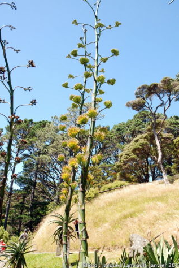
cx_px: 93
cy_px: 132
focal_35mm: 38
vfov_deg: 50.7
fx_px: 283
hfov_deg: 35.1
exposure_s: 1/125
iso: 100
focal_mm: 24
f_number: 5.6
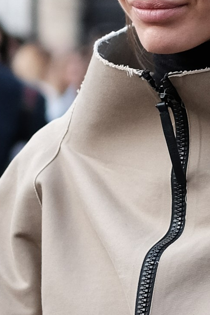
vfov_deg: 6.9
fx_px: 2597
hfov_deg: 4.6
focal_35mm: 297
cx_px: 231
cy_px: 92
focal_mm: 35
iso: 800
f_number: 2
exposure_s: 1/3200
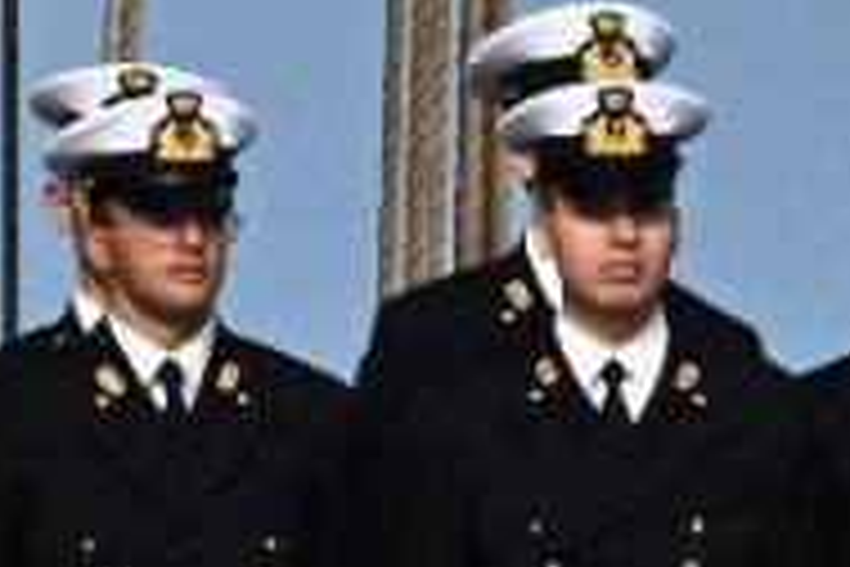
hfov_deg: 0.8
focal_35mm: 2439
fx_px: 57583
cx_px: 1030
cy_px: 376
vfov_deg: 0.6
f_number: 18
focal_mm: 300
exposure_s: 1/640
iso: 800
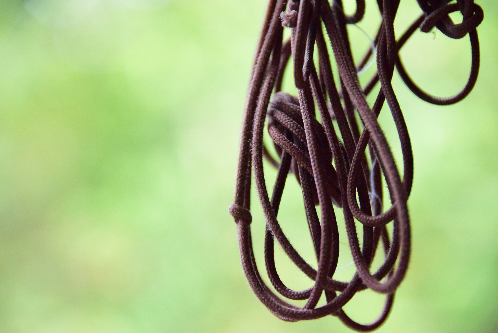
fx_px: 4153
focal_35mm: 300
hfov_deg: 6.9
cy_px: 166
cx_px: 249
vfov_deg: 4.6
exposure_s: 1/4000
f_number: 7.1
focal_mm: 200
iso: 12800
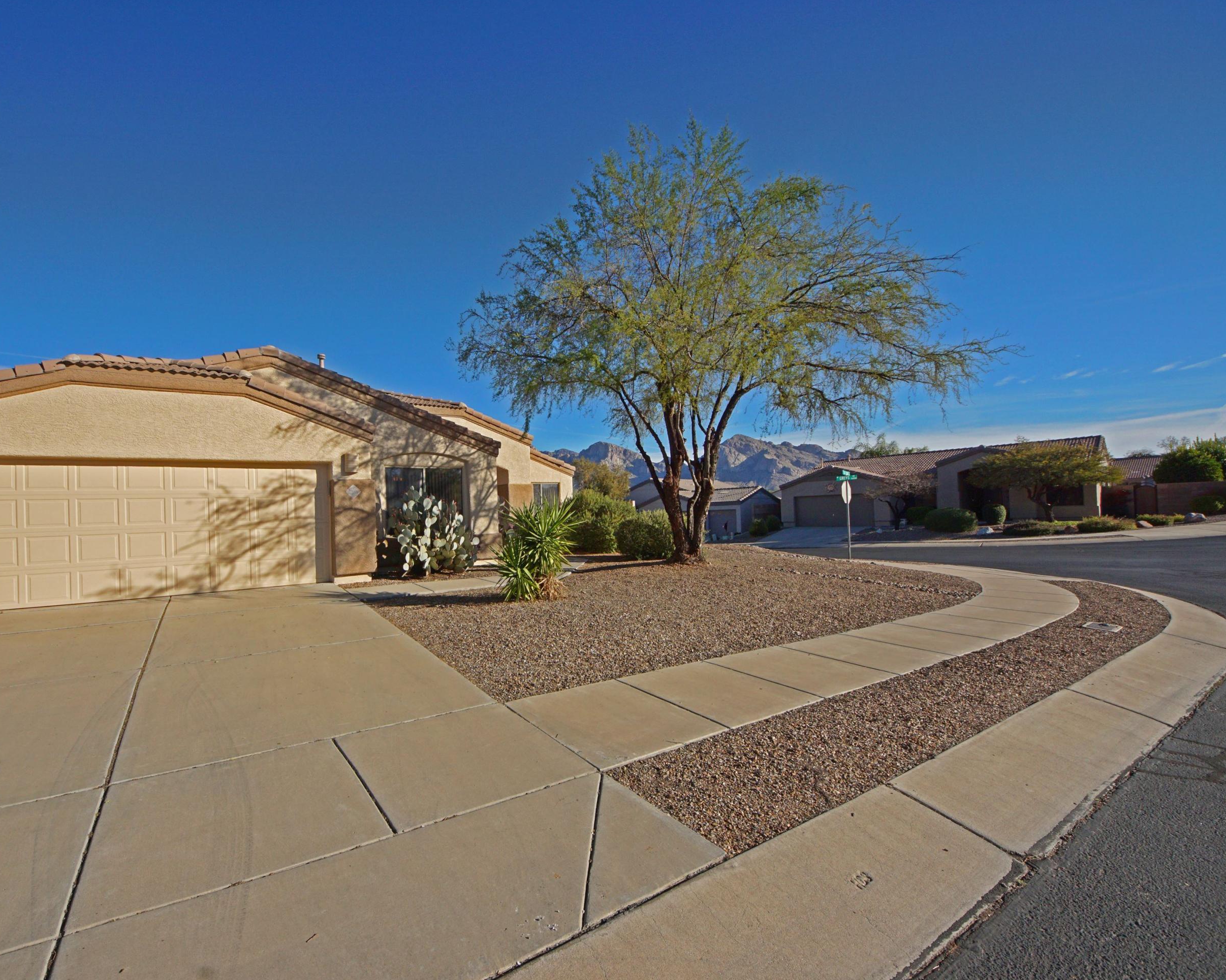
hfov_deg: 99.8
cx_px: 512
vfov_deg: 87.9
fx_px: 508
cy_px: 505
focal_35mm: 14
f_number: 10
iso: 200
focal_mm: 8
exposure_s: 1/400
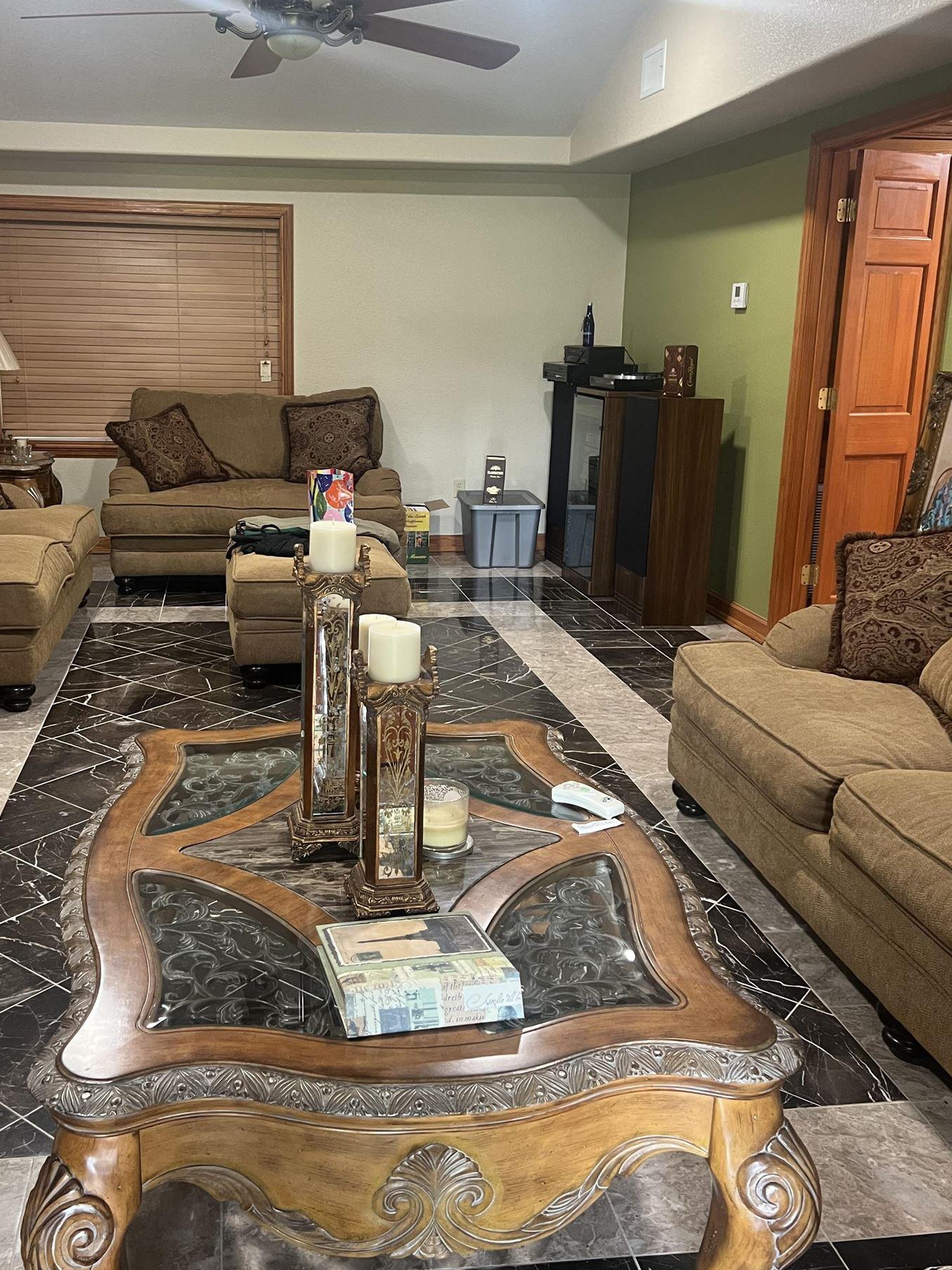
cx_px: 371
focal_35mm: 33
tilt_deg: -11.8
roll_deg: -1.3
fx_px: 1210
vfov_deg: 55.3
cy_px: 589
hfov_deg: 42.7
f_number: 1.5
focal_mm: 5.7
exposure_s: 1/60
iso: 250
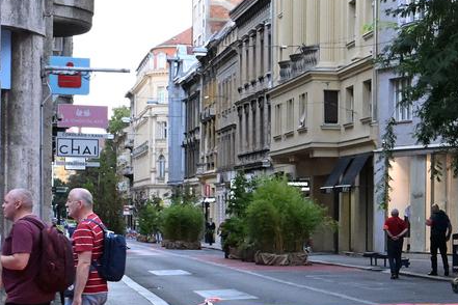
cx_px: 779
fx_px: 1616
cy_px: 206
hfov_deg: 14.5
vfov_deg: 10.8
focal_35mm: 127
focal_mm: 35
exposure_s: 1/250
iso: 5000
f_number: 9
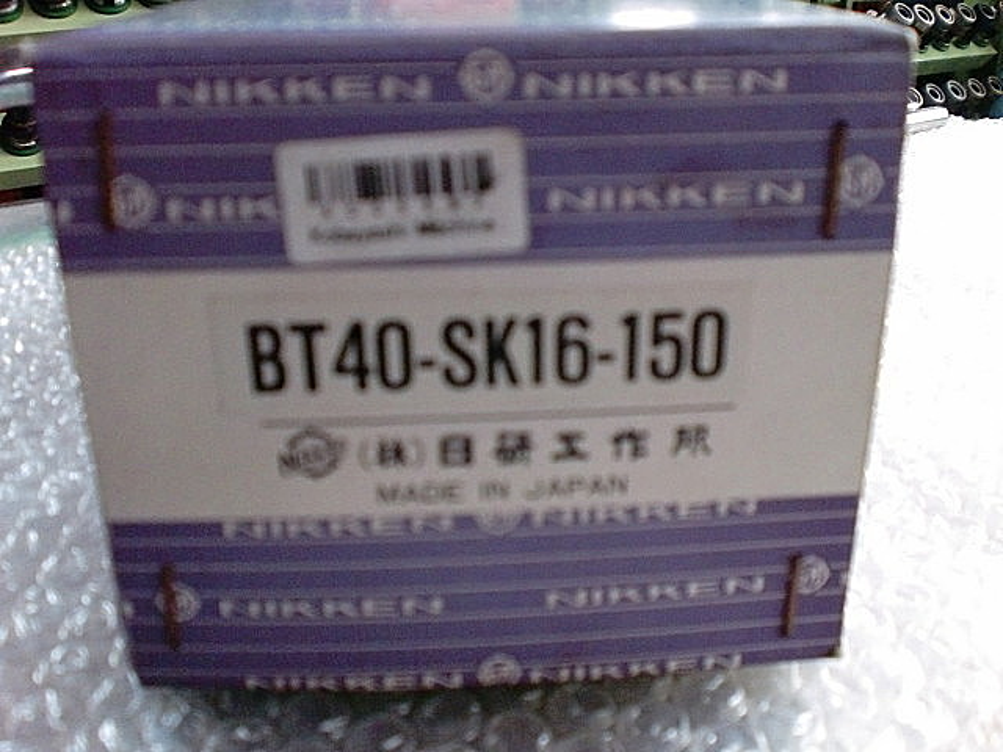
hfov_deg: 52.6
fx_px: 1014
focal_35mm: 35
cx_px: 502
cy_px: 376
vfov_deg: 40.7
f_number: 3.1
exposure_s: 1/60
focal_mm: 6.3
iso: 640
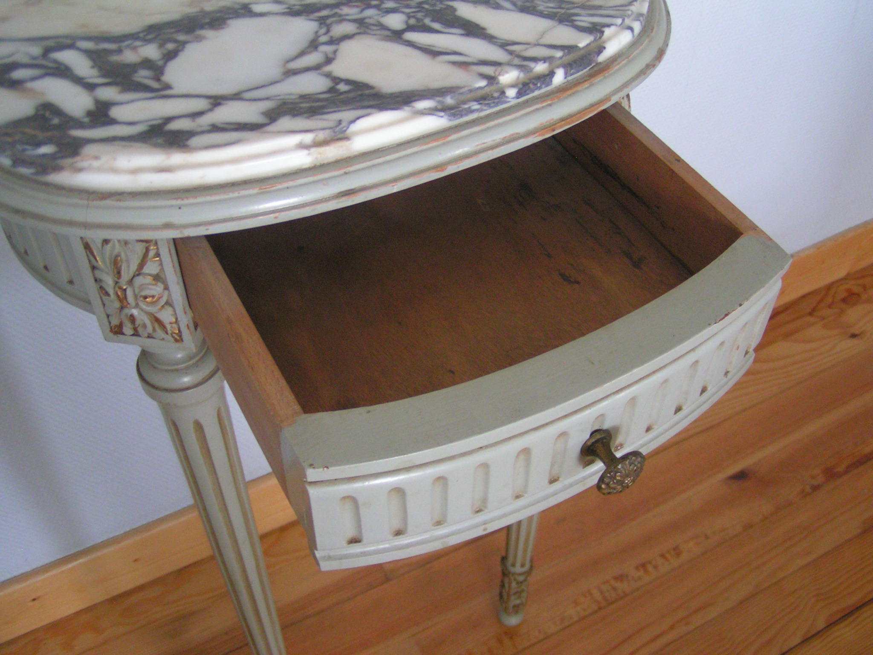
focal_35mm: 38
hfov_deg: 49.0
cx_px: 436
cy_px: 328
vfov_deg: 37.7
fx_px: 958
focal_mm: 5.8
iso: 200
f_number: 2.8
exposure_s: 1/20
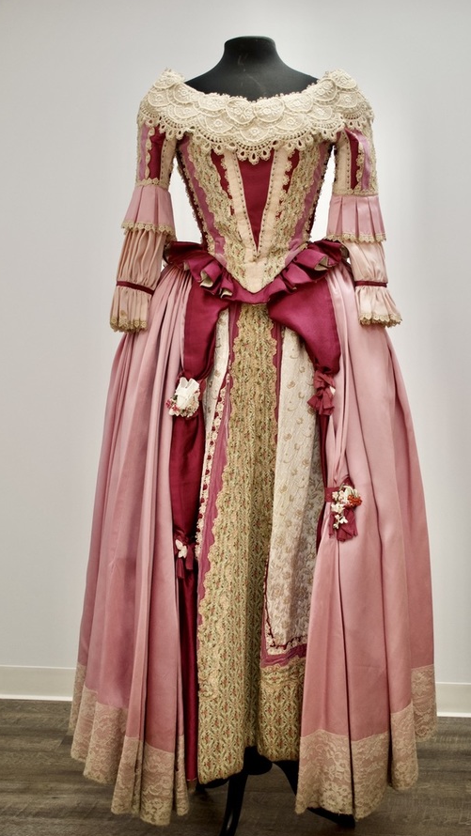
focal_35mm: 37
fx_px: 811
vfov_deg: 54.6
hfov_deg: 32.4
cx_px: 257
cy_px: 420
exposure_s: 1/160
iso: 800
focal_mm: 23
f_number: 3.8
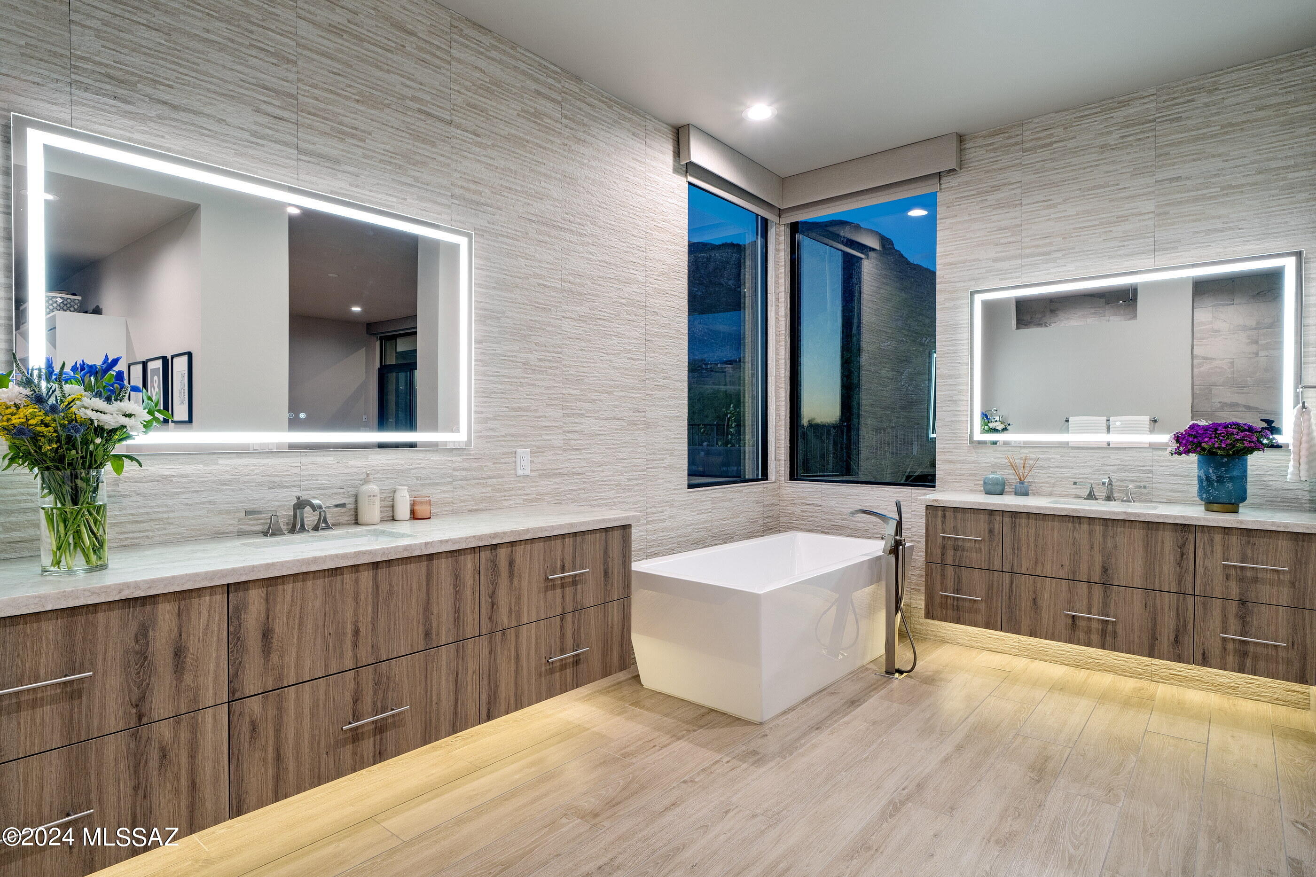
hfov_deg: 90.0
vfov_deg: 67.4
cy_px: 438
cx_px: 658
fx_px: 658
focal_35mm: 18
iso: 200
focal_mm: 18
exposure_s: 1/2.5
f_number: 10
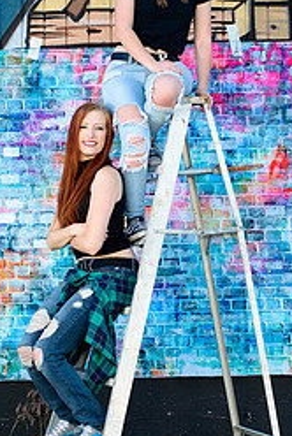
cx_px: 144
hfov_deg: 9.5
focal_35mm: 145
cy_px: 229
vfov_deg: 14.1
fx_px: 1759
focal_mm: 80
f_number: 4.5
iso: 125
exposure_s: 1/320
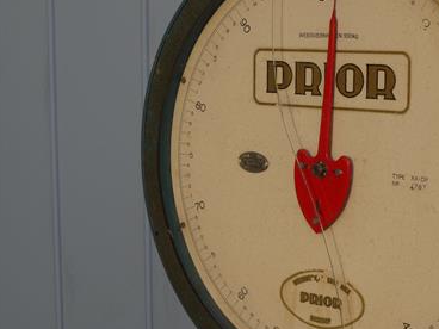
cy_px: 188
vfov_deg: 18.4
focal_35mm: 80
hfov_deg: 24.1
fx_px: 1015
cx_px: 335
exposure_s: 1/320
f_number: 8
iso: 100
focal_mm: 23
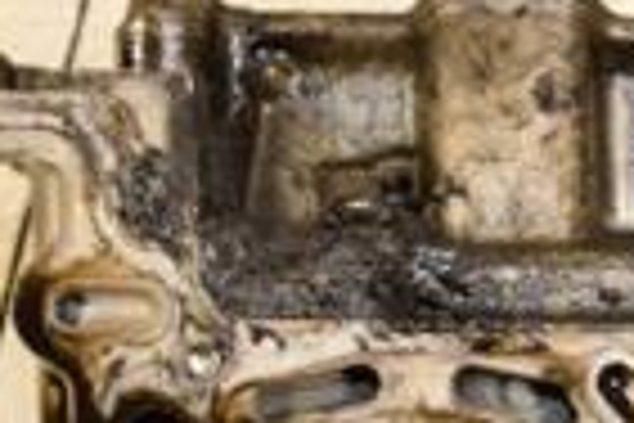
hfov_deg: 12.4
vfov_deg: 8.5
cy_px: 603
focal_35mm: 159
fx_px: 2802
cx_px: 899
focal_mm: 25
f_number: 6.3
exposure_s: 1/200
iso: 800
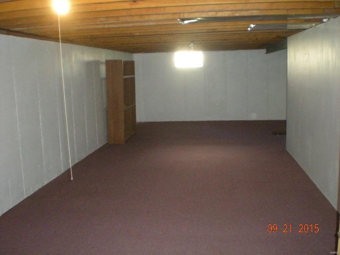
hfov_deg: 49.0
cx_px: 170
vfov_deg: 37.7
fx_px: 373
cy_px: 128
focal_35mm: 38
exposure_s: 1/60
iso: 800
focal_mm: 6.3
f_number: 3.1
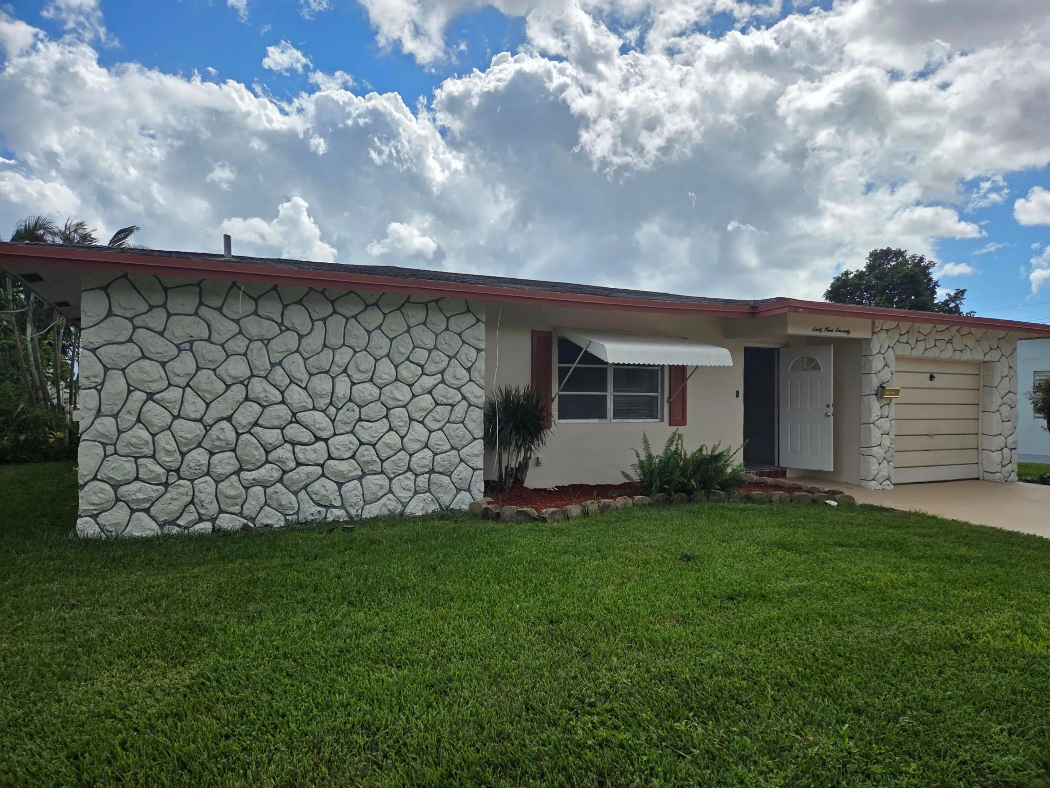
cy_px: 394
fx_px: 698
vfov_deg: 58.9
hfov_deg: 73.9
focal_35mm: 23
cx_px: 525
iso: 64
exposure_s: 1/7891
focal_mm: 5.4
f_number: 1.8
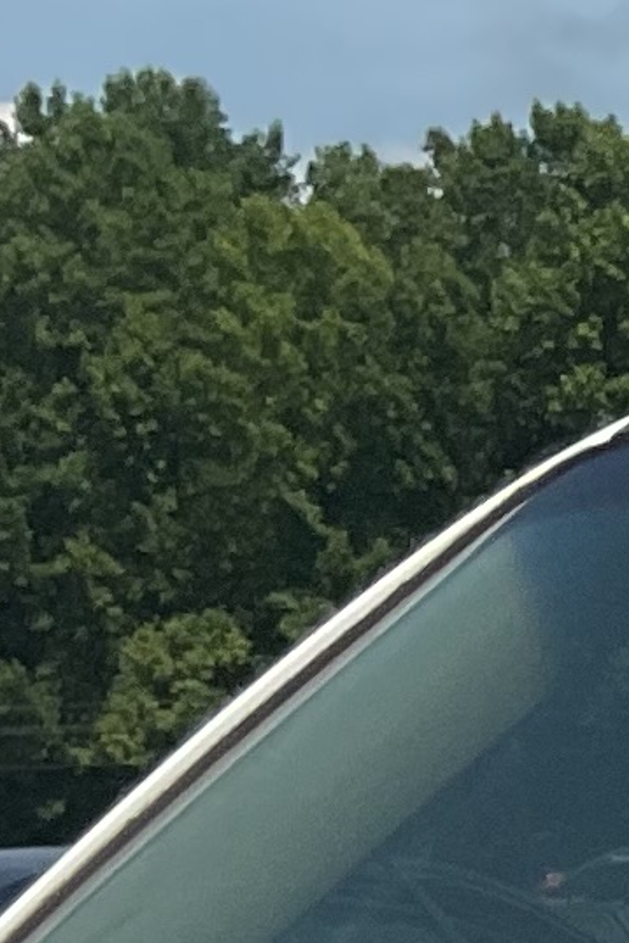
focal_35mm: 226
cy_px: 1996
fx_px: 5919
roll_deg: +4.3
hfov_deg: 5.5
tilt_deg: -12.9
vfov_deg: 8.5
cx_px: 2194
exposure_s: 1/4785
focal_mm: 3
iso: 16
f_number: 1.8
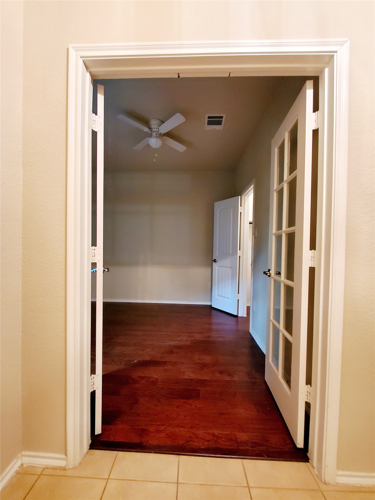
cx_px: 188
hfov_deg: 89.9
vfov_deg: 106.2
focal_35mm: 13
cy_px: 250
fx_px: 188
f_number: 2.2
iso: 640
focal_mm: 1.8
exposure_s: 1/30
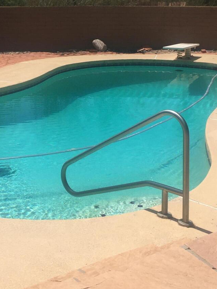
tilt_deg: -12.2
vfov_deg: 28.4
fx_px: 568
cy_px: 95
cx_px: 63
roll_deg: -0.2
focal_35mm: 68
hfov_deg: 21.5
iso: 25
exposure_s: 1/3077
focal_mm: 4.15
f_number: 2.2
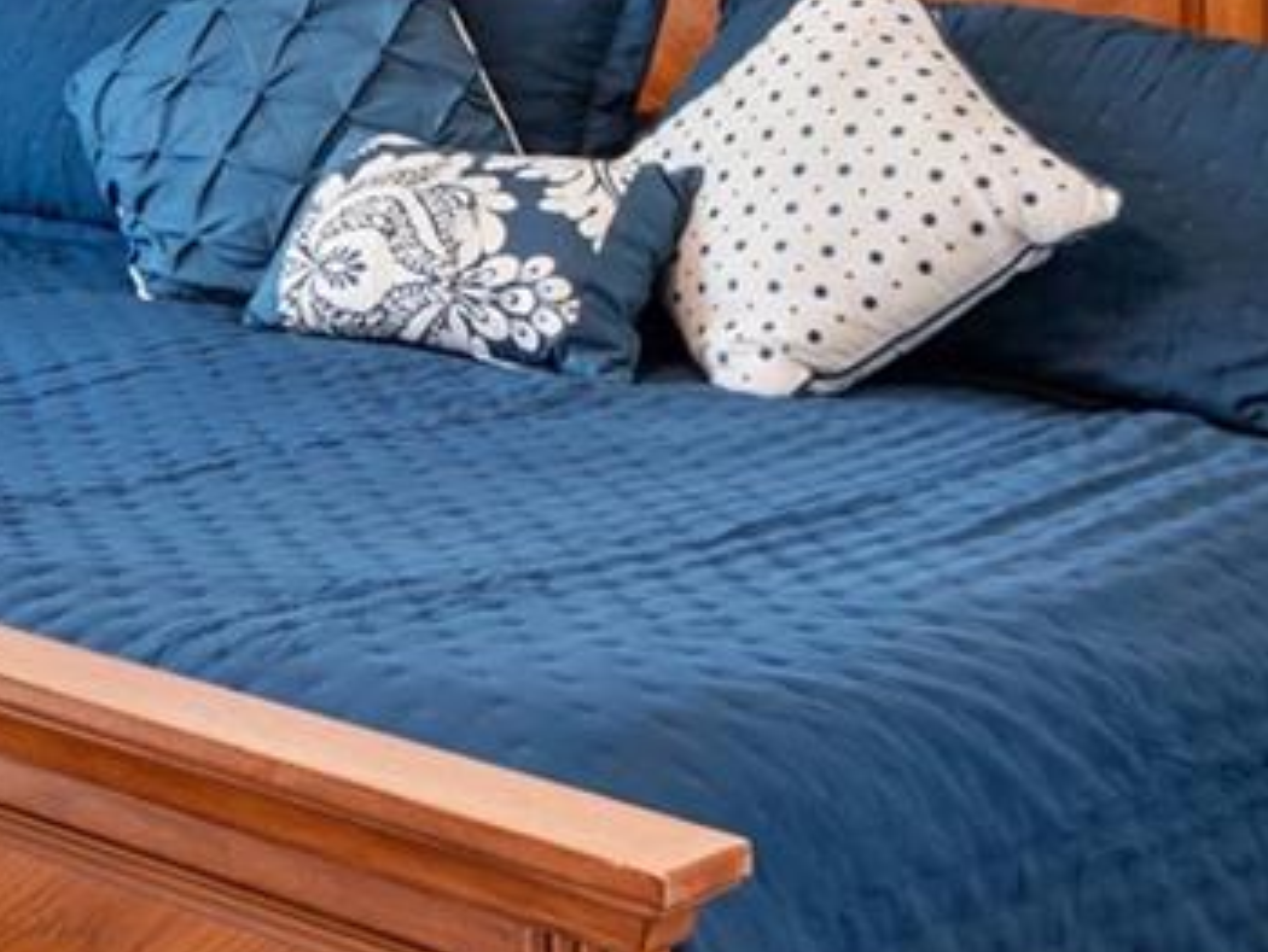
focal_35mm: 90
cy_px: -353
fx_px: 3299
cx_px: -1127
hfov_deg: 17.1
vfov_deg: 15.5
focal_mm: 16
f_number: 8
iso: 100
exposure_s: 1
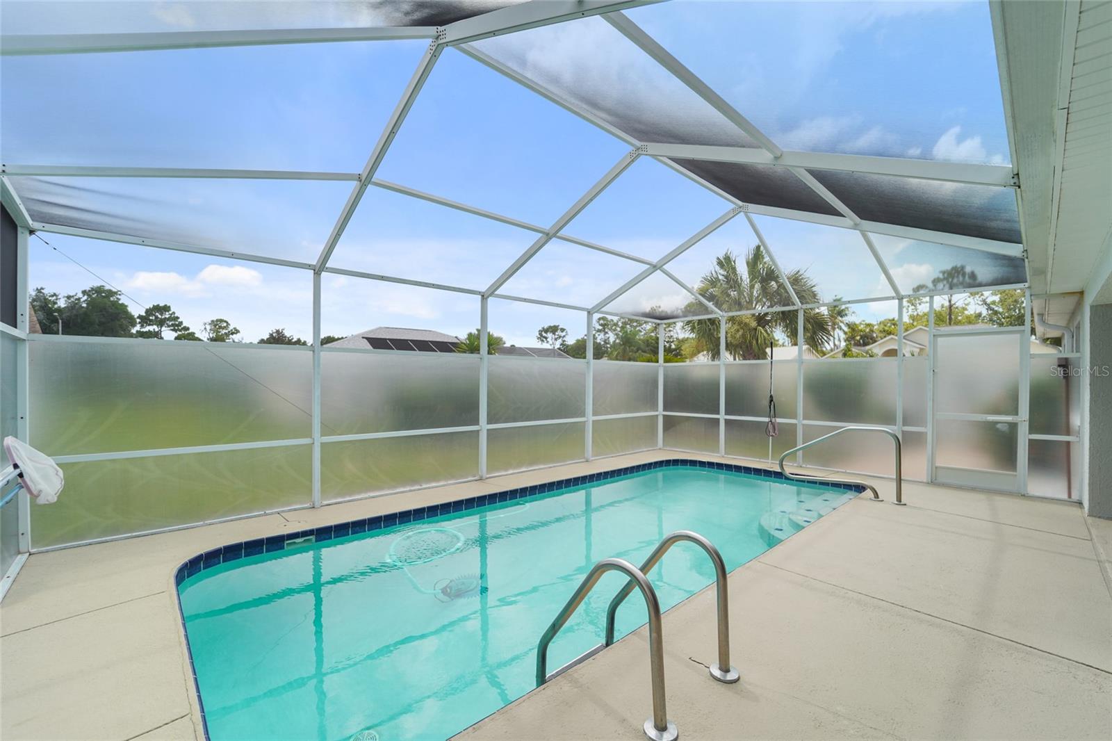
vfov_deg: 81.2
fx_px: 432
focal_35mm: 14
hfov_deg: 104.3
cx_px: 556
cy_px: 370
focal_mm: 14
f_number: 8
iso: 200
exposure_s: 1/200
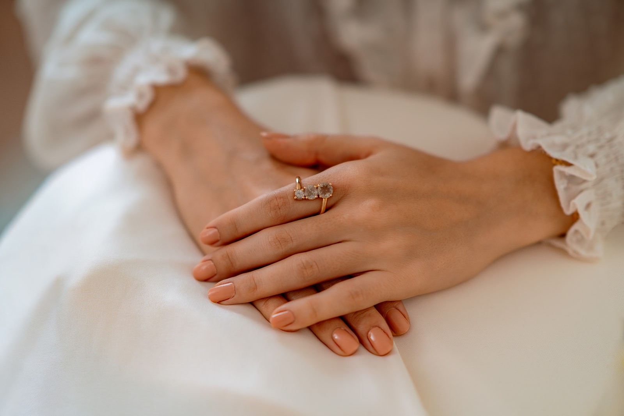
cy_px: 208
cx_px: 312
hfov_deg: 23.9
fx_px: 1473
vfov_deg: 16.1
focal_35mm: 85
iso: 100
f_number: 1.4
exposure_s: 1/250
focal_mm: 85
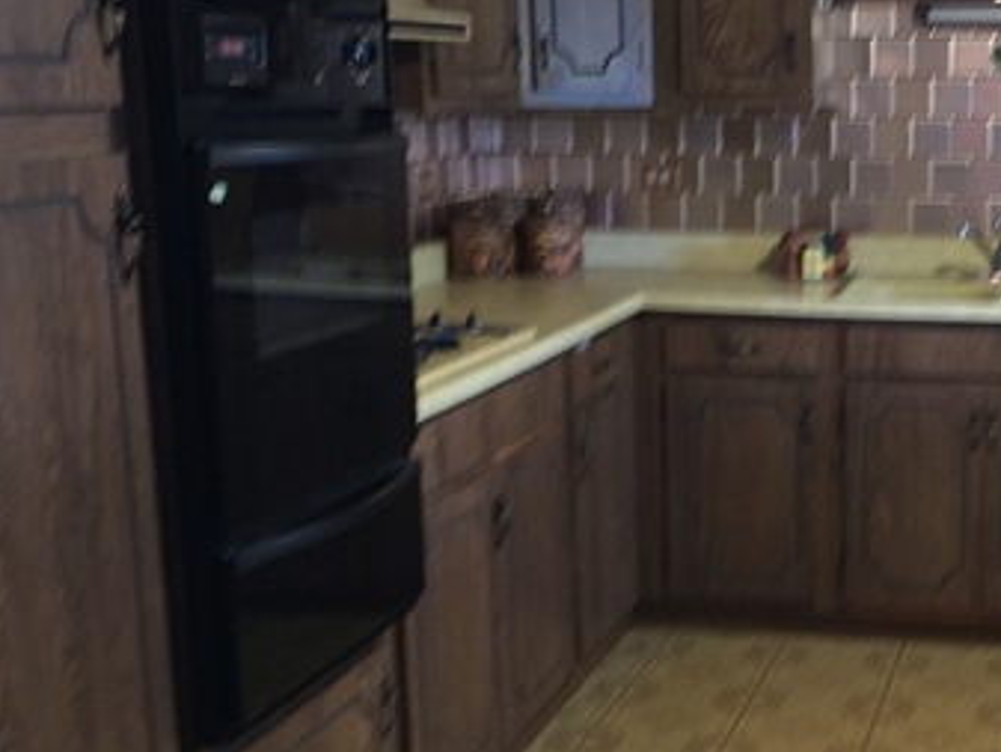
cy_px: 398
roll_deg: -0.9
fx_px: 1591
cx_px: 847
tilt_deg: -11.9
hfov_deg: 33.6
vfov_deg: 26.6
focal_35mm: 55
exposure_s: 1/15
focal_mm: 4.15
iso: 250
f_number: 2.2
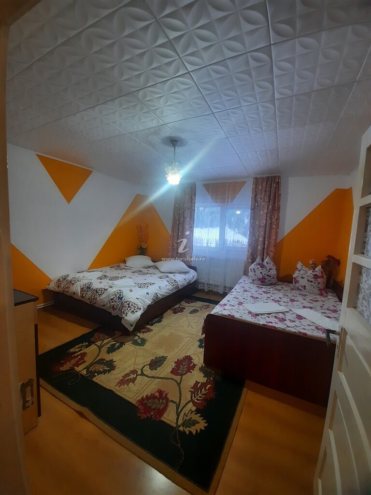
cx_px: 186
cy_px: 248
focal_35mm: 13
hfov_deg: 89.9
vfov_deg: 106.2
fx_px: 186
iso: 200
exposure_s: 1/33
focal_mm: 1.74
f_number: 2.2
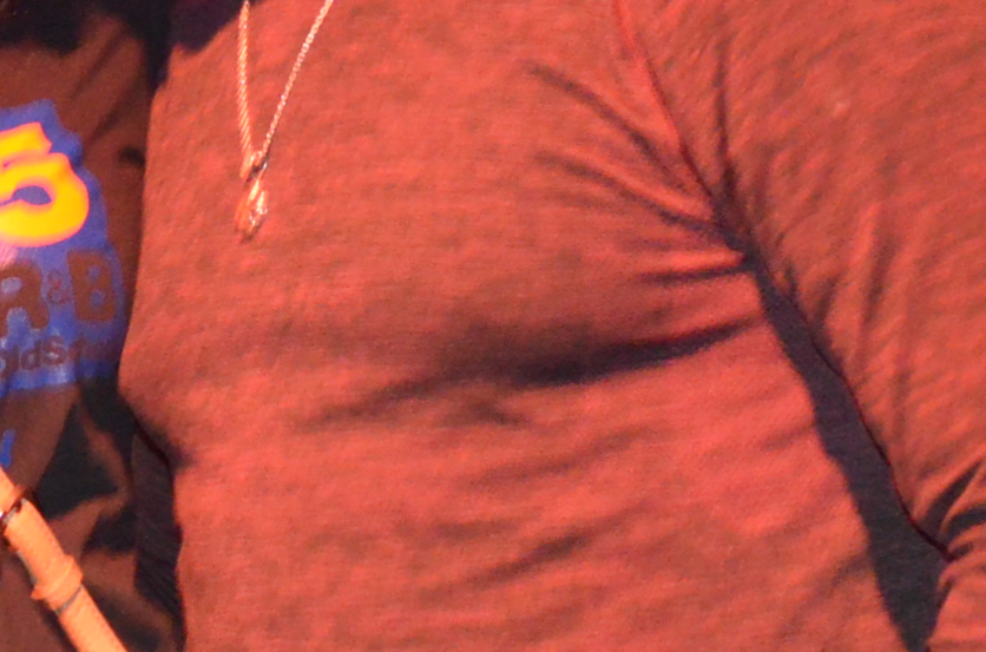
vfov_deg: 5.9
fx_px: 6344
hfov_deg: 8.5
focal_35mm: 232
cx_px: -853
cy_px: 272
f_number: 2.8
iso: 3200
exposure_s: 1/60
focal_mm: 35
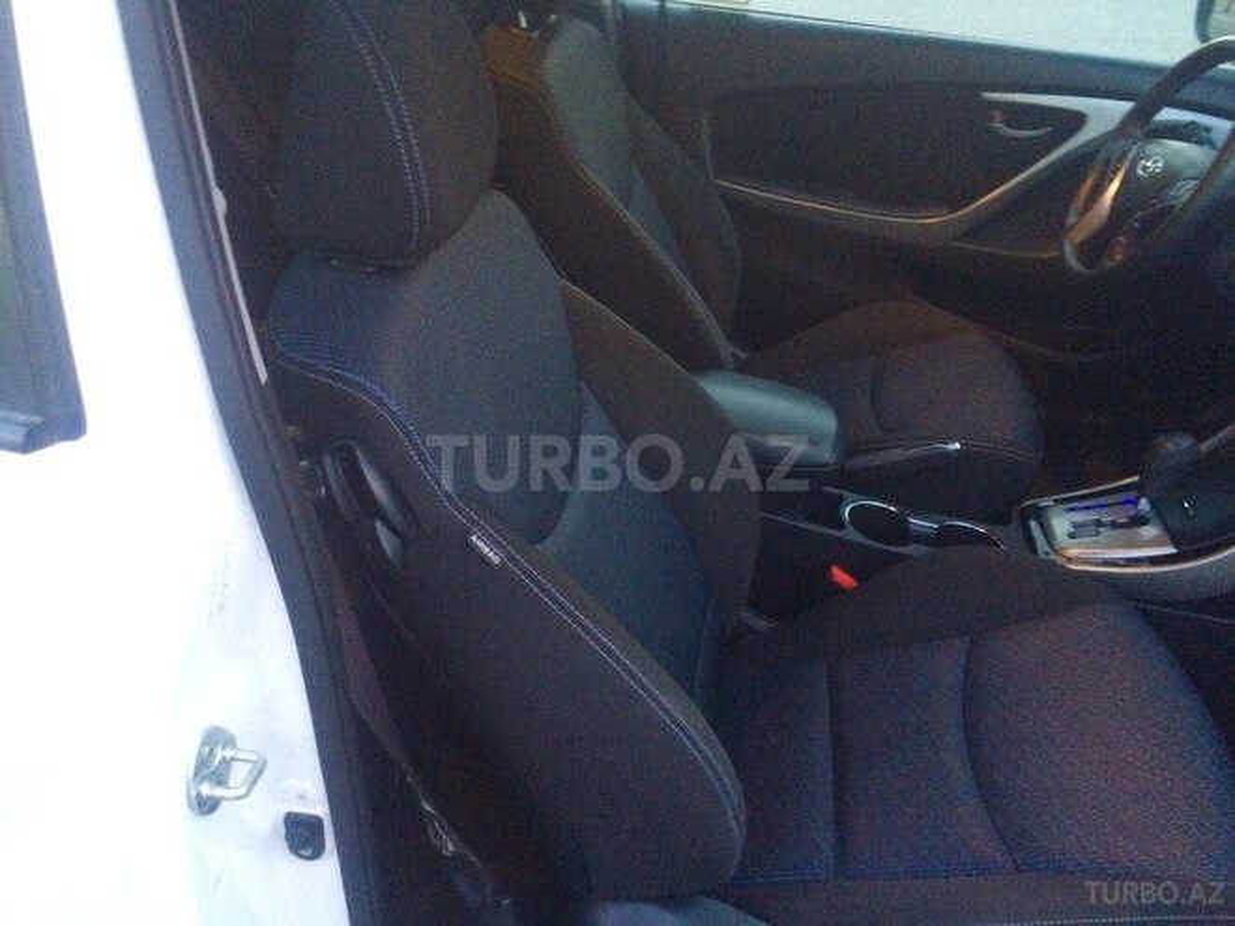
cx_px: 618
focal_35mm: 29
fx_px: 1035
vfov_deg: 48.2
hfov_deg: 61.7
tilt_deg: -30.1
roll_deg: -2.2
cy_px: 463
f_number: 2.2
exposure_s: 1/25
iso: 320
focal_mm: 4.15
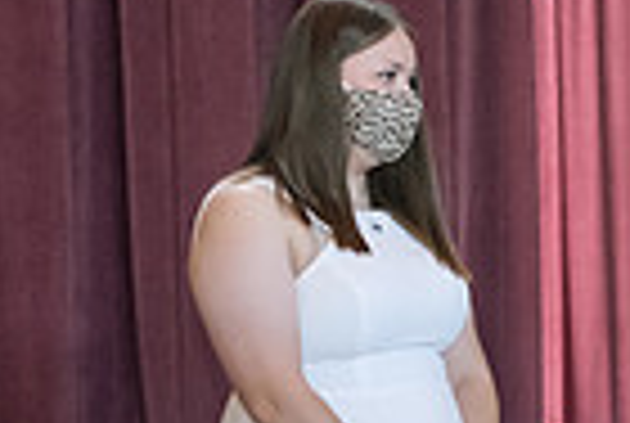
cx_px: 796
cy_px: 407
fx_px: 3192
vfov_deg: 7.6
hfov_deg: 11.0
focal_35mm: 182
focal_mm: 44
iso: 2000
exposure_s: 1/200
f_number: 3.5
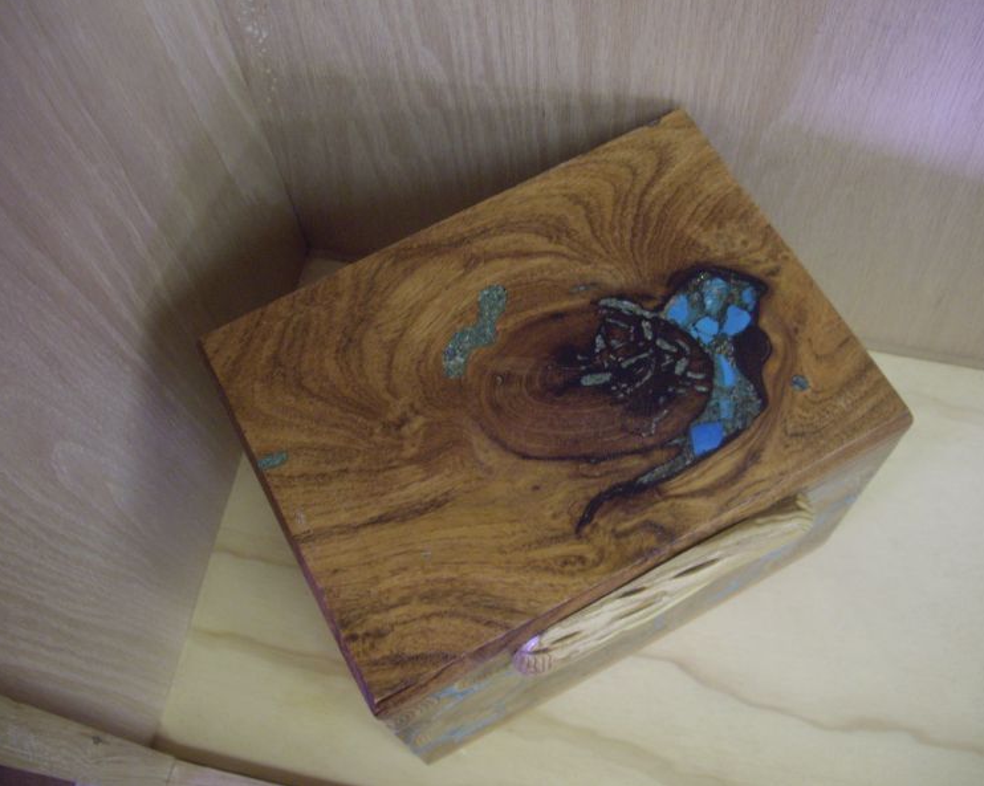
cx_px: 526
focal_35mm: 40
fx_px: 1164
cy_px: 391
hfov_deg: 45.8
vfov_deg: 37.3
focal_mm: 7.9
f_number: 2.8
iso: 200
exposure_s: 1/20
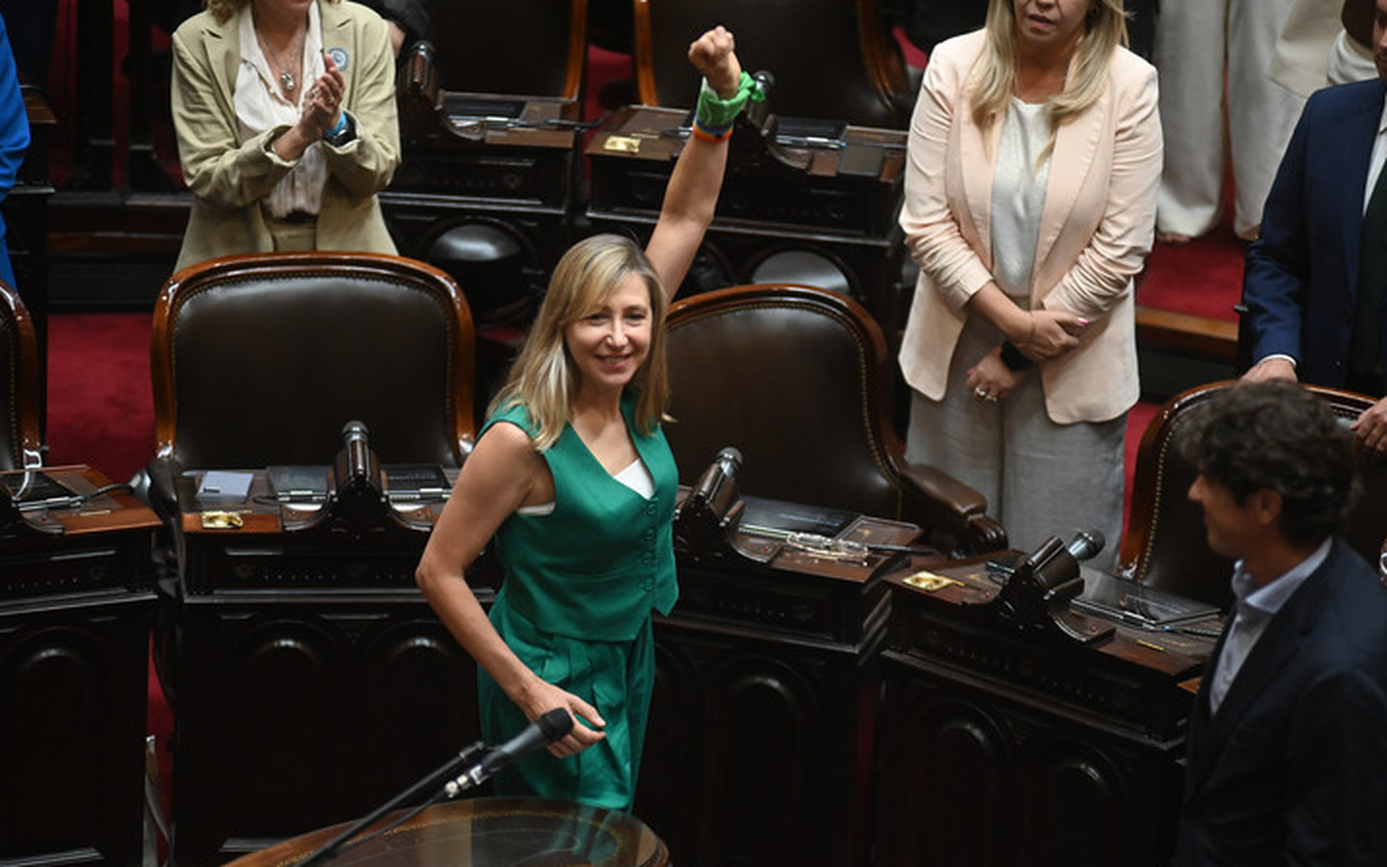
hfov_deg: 10.2
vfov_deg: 6.4
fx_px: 7750
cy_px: 455
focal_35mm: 205
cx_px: 691
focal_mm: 200
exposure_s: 1/500
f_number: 2.8
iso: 4000
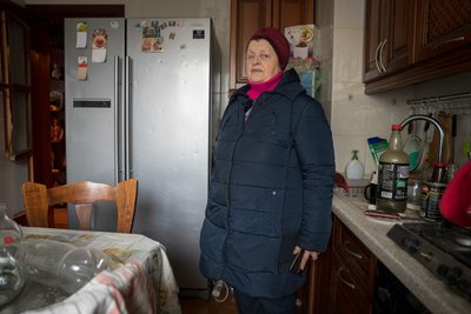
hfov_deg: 72.6
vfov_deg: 52.2
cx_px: 236
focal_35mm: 25
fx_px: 321
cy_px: 157
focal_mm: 24
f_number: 2.8
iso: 6400
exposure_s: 1/50
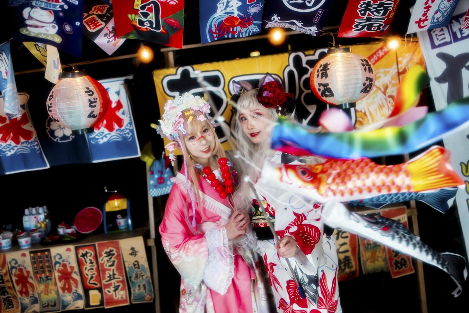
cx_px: 234
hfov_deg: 54.4
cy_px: 156
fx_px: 456
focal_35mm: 35
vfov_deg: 37.9
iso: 400
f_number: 2.5
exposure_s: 1/200
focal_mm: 35
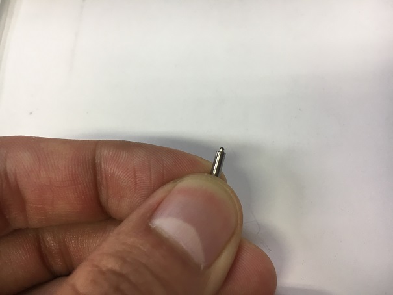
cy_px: 148
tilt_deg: -67.6
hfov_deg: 61.6
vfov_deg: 48.2
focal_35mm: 29
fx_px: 329
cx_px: 196
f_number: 2.2
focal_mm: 4.15
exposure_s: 1/33
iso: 40
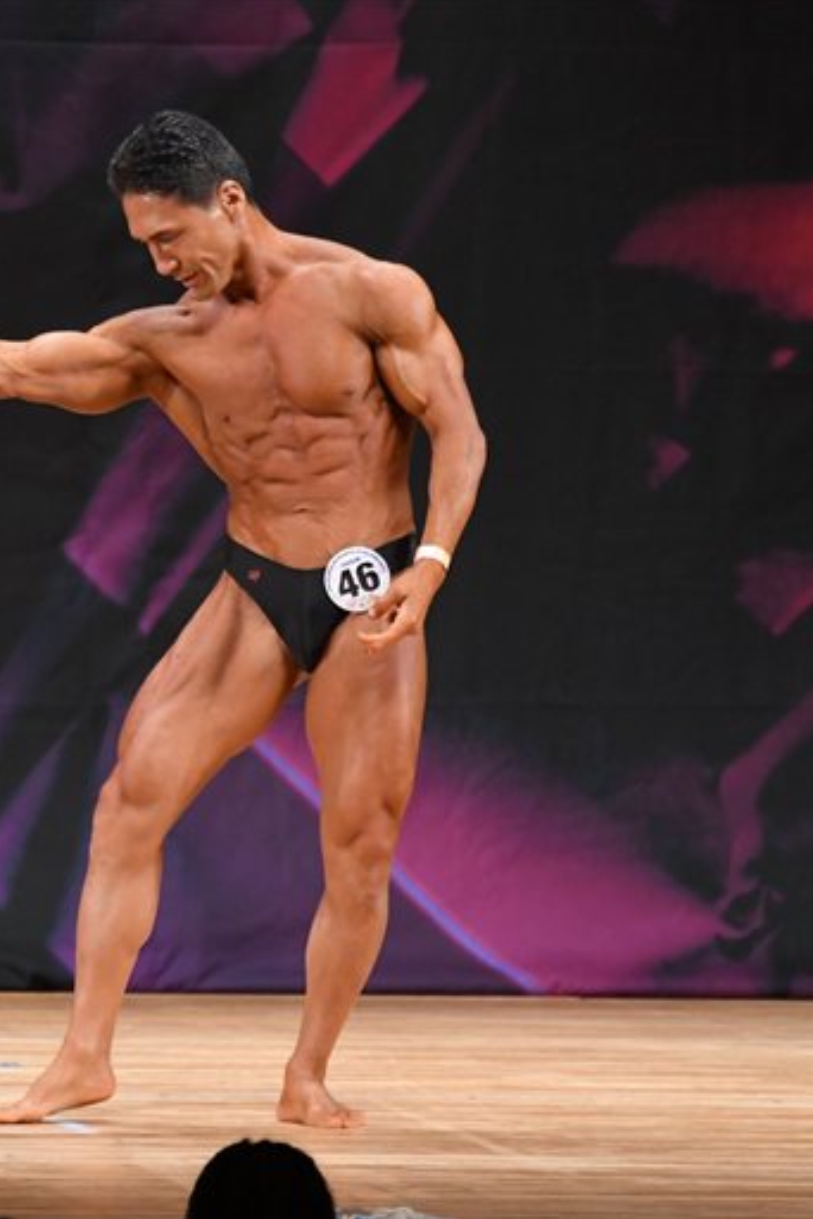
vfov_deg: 4.8
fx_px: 14565
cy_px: 611
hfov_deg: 3.2
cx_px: 187
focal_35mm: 430
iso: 3200
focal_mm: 190
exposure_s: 1/400
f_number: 5.6
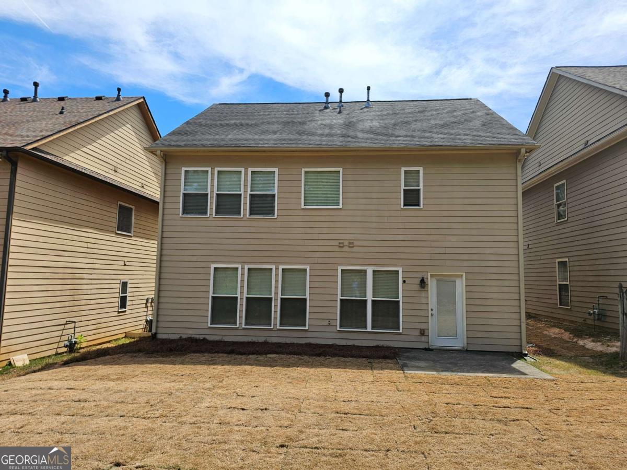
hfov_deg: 73.9
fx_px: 417
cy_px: 235
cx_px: 314
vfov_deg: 58.9
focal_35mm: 23
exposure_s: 1/1139
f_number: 1.7
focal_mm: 6.3
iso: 20
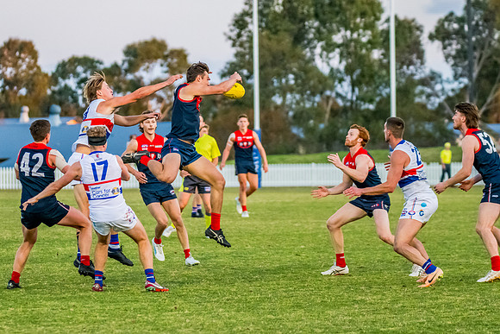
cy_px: 138
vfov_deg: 5.7
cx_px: 166
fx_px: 3349
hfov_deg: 8.5
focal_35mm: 241
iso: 3600
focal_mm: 180
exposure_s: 1/1600
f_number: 4
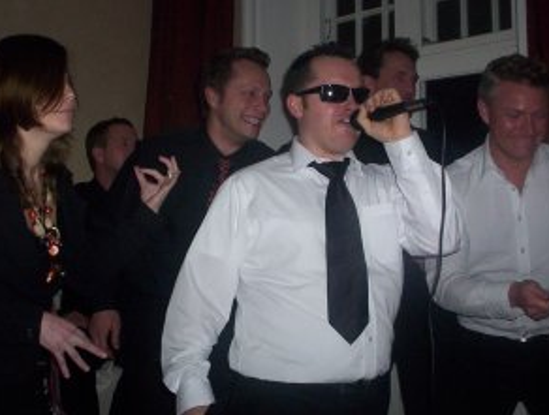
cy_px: 192
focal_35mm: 52
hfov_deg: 36.7
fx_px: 827
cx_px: 274
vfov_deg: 28.2
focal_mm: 4.99
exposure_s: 1/60
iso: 140
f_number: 4.5
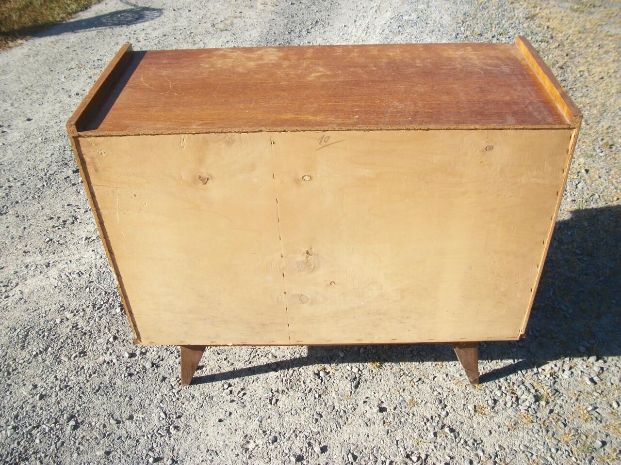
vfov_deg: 44.2
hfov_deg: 56.8
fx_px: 574
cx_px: 310
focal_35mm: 32
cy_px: 232
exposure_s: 1/80
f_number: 8.8
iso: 80
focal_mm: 5.7
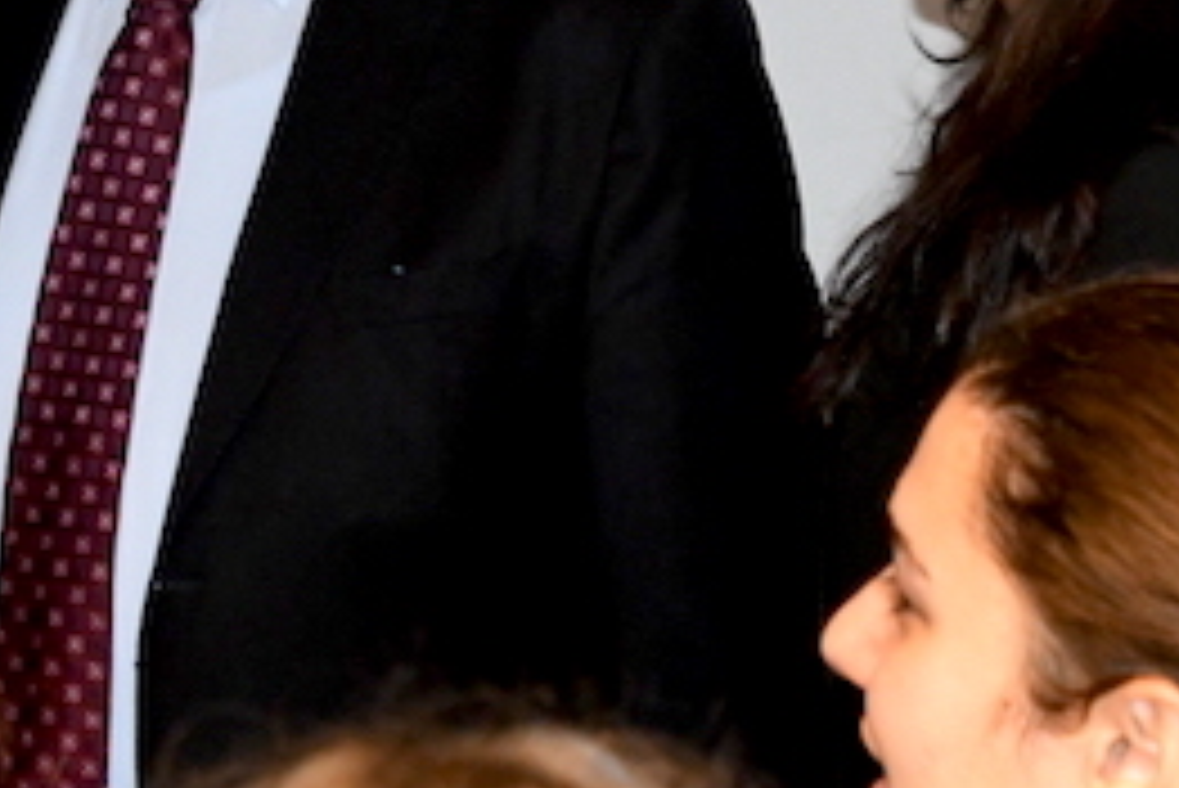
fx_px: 5996
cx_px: 364
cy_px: -70
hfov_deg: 11.2
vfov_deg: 7.5
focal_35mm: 183
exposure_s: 1/80
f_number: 7.1
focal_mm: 40
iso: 4000
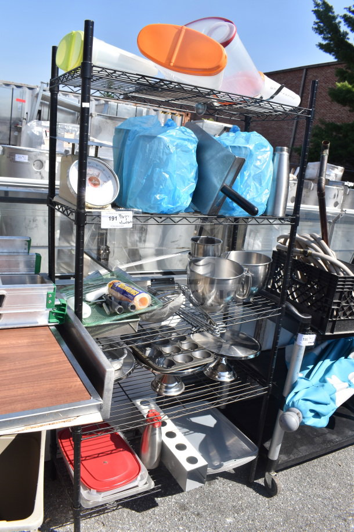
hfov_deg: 47.9
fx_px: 398
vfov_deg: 67.4
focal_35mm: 27
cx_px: 177
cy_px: 266
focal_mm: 18
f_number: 9
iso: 200
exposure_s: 1/320
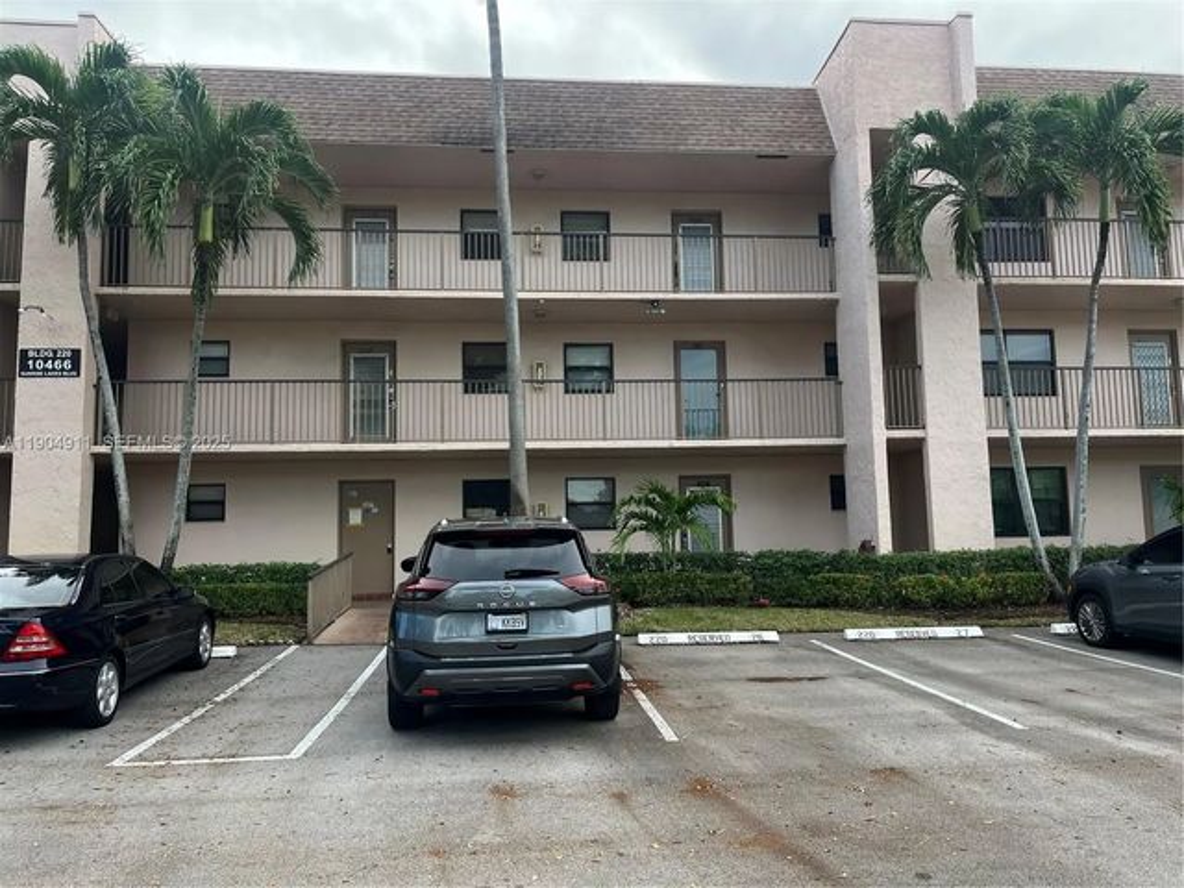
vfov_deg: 53.1
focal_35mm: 26
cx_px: 592
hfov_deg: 67.3
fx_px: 889
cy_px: 444
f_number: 1.6
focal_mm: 5.1
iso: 50
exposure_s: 1/504
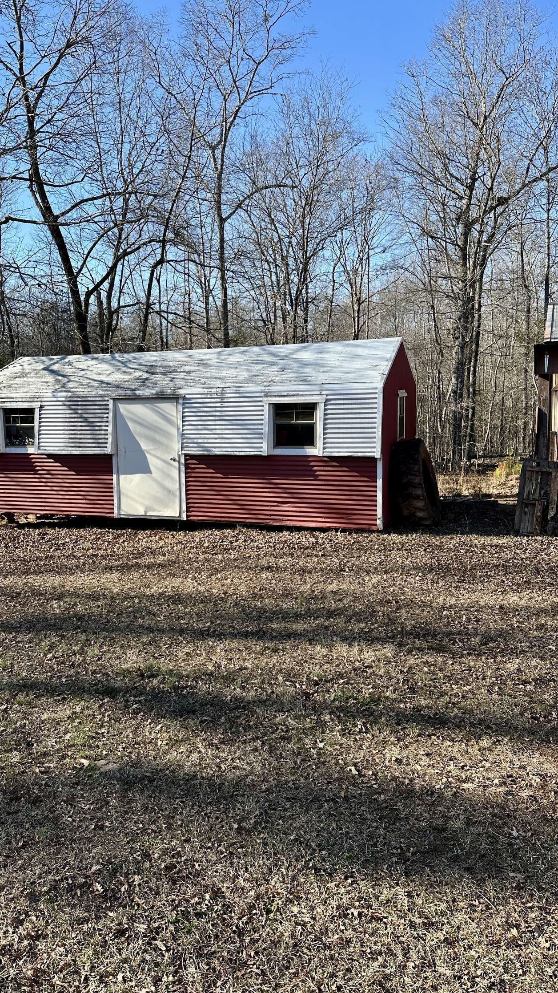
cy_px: 481
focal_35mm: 27
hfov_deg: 42.6
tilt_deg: -5.8
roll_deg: +1.5
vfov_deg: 69.8
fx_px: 710
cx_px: 210
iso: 80
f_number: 1.78
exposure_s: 1/1812
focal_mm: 6.86
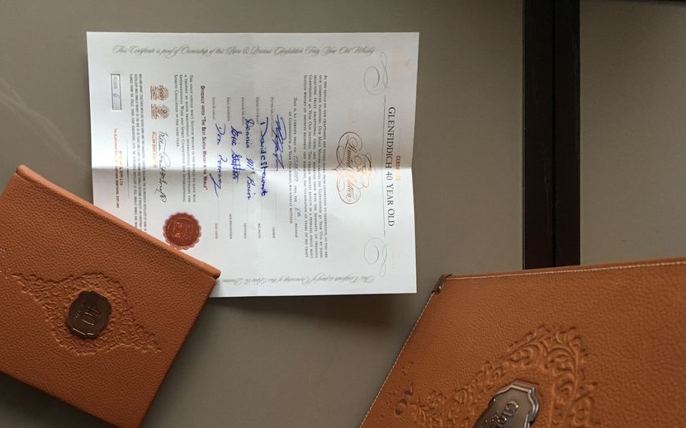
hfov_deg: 52.5
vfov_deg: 33.9
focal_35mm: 37
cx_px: 283
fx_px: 692
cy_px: 304
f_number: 2.2
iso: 160
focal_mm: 4.15
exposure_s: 1/33
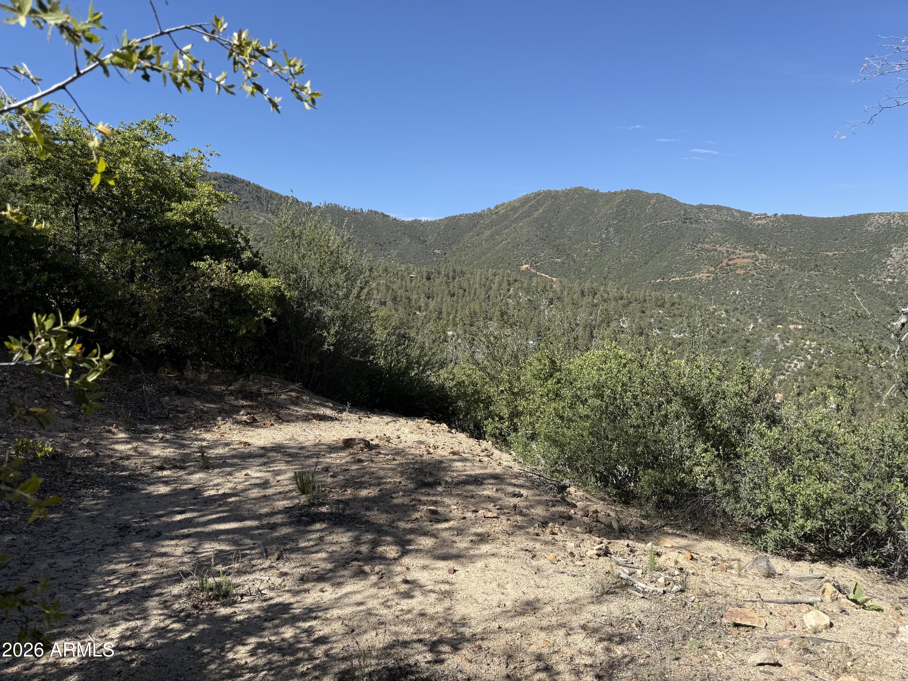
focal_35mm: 24
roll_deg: -0.4
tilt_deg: -3.2
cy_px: 340
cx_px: 454
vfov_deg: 56.8
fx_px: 630
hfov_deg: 71.6
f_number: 1.78
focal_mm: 6.76
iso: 80
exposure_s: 1/3584
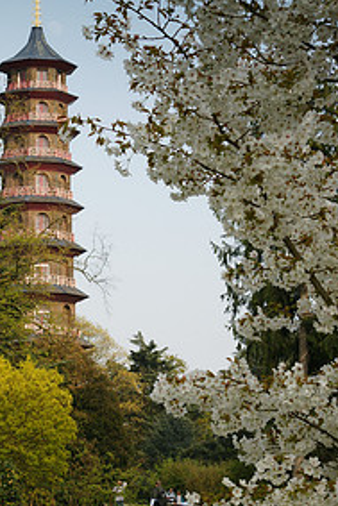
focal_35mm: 123
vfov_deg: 16.6
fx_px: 1730
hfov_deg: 11.1
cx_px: 30
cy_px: 331
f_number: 8
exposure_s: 1/250
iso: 200
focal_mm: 40
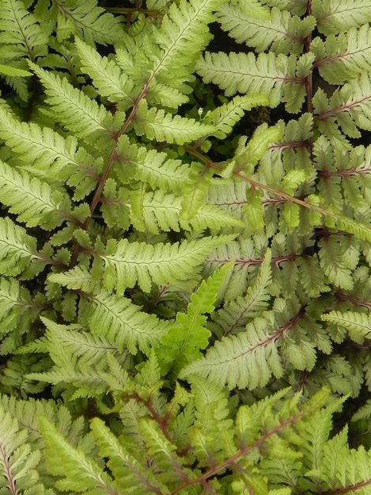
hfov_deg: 7.1
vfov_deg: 9.5
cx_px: 237
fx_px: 2973
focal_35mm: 208
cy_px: 248
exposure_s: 1/250
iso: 160
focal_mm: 28.8
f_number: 5
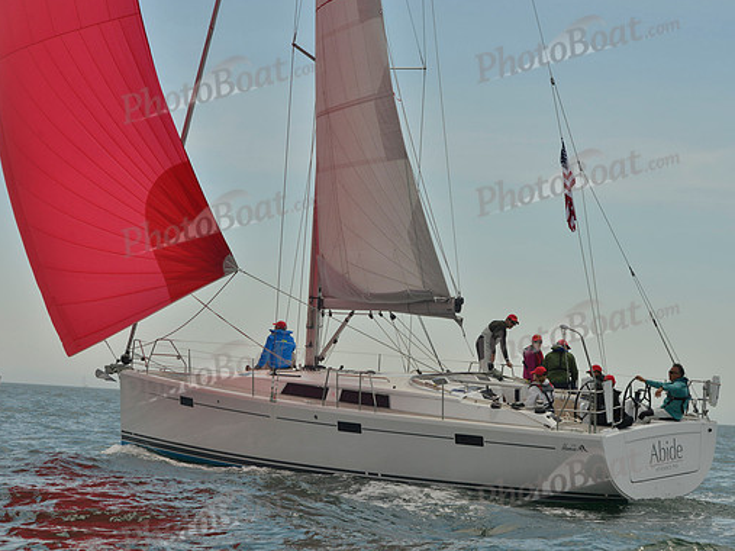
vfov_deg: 19.1
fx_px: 1635
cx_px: 402
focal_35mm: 77
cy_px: 275
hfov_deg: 25.3
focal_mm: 70
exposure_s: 1/1250
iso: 280
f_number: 9
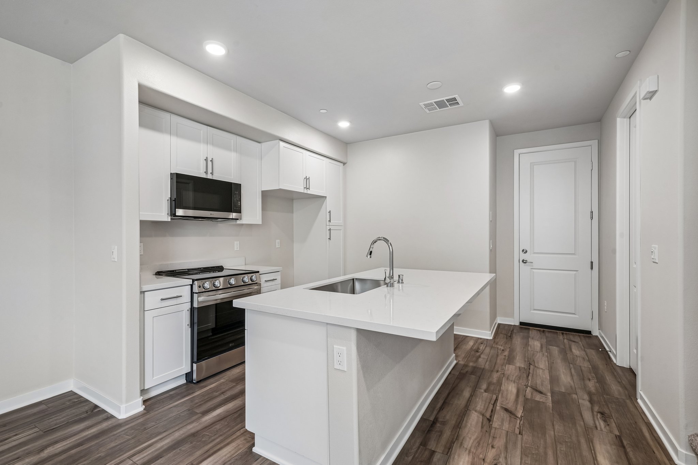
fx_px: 310
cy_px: 232
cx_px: 349
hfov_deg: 96.7
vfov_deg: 73.7
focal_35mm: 16
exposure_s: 1/13
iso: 400
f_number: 9
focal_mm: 16
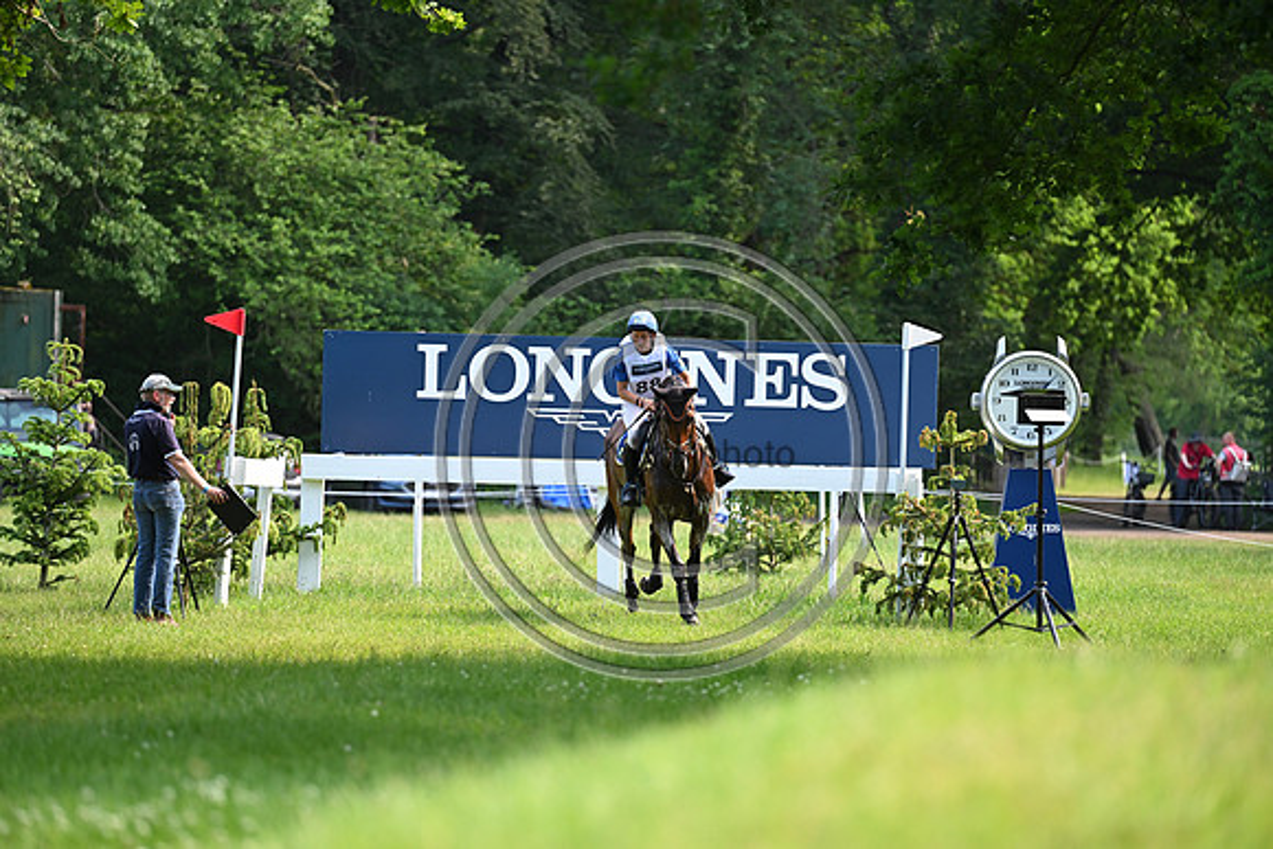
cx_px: 636
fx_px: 7074
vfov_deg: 6.9
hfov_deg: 10.3
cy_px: 424
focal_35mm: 200
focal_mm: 200
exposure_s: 1/1250
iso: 1100
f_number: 3.5
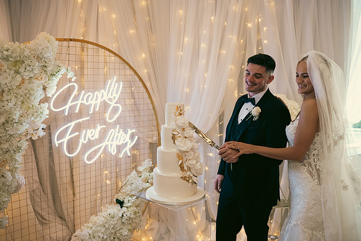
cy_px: 120
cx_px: 180
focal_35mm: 35
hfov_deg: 54.4
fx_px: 351
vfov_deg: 37.9
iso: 640
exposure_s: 1/160
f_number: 3.5
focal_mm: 35
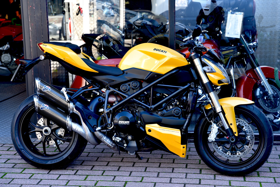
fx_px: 506
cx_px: 140
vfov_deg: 20.9
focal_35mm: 65
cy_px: 94
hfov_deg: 30.9
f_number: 4
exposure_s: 1/60
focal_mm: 65
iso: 200
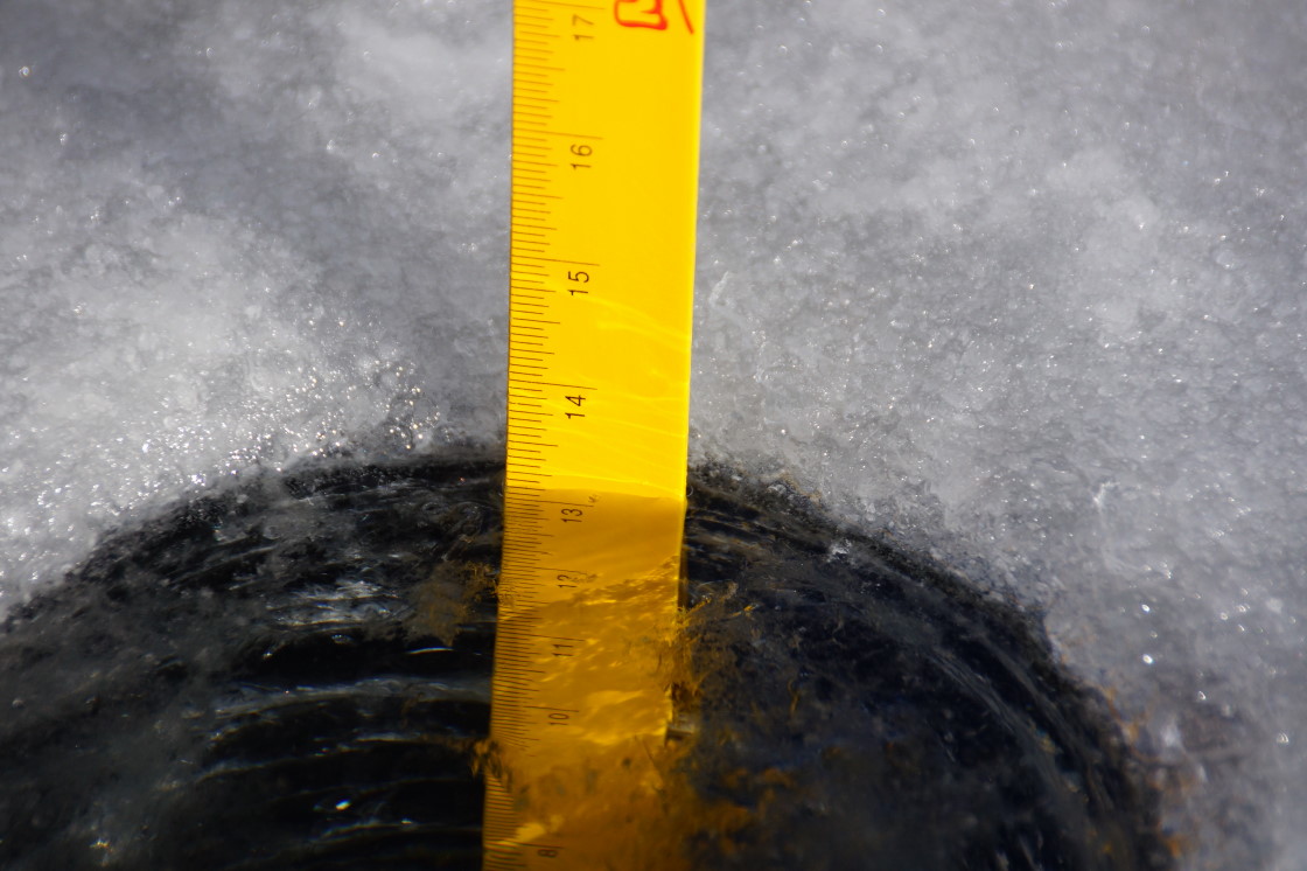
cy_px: 436
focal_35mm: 270
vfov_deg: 5.1
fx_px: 9799
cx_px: 654
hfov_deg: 7.6
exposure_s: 1/320
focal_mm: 180
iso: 200
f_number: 6.3
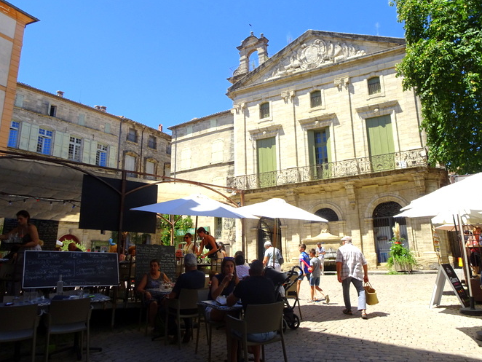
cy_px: 157
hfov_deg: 61.5
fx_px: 404
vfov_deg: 48.1
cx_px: 261
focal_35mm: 29
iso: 80
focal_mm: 4.1
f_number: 3.5
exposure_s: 1/500
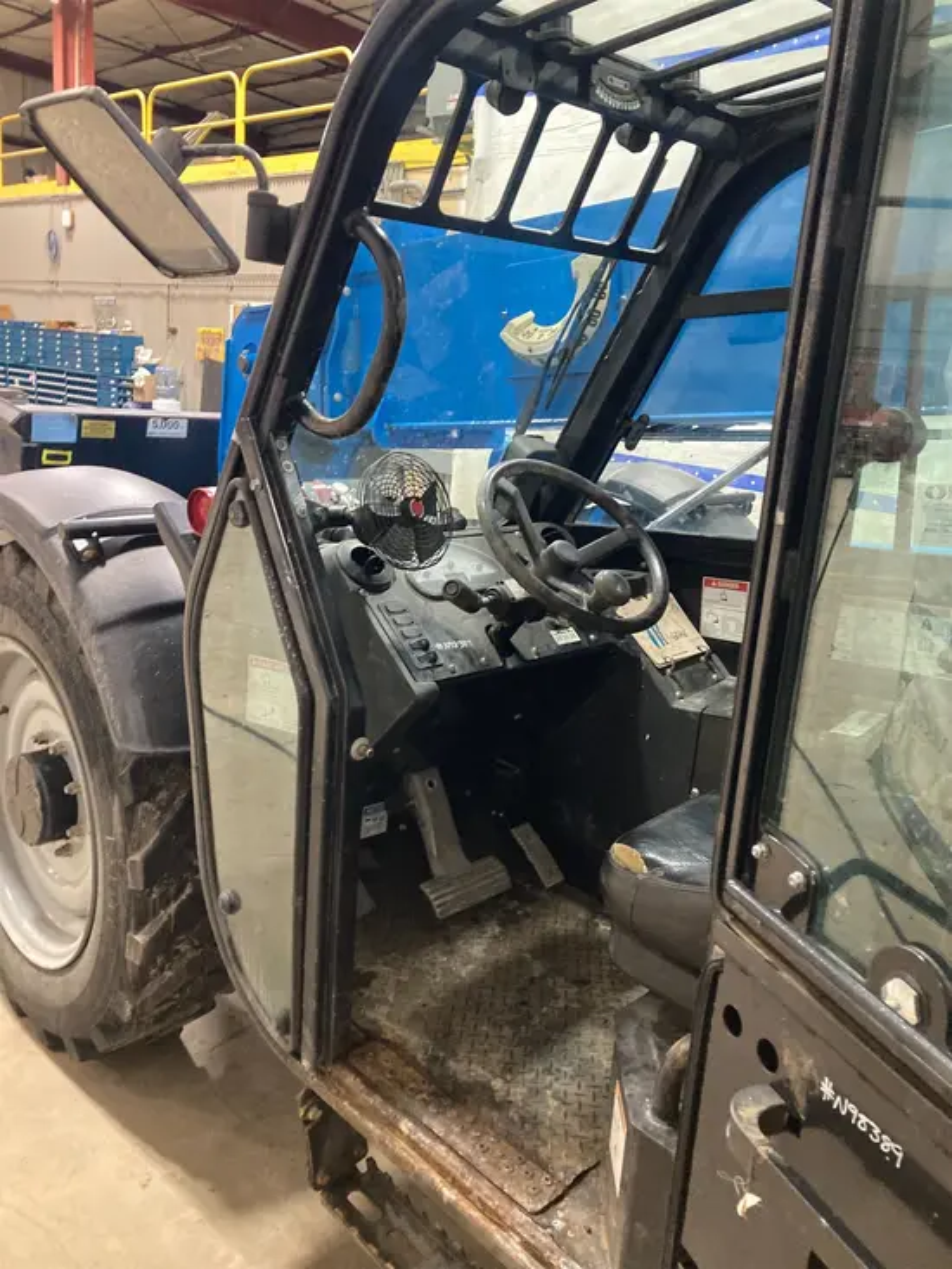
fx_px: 1026
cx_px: 476
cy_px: 634
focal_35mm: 28
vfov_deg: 63.4
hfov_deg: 49.8
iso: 400
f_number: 1.8
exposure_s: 1/30
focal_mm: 3.99
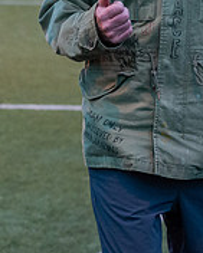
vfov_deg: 6.8
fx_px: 2108
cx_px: -247
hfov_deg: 5.4
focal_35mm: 281
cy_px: -7
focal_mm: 78
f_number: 5
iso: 8000
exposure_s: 1/320
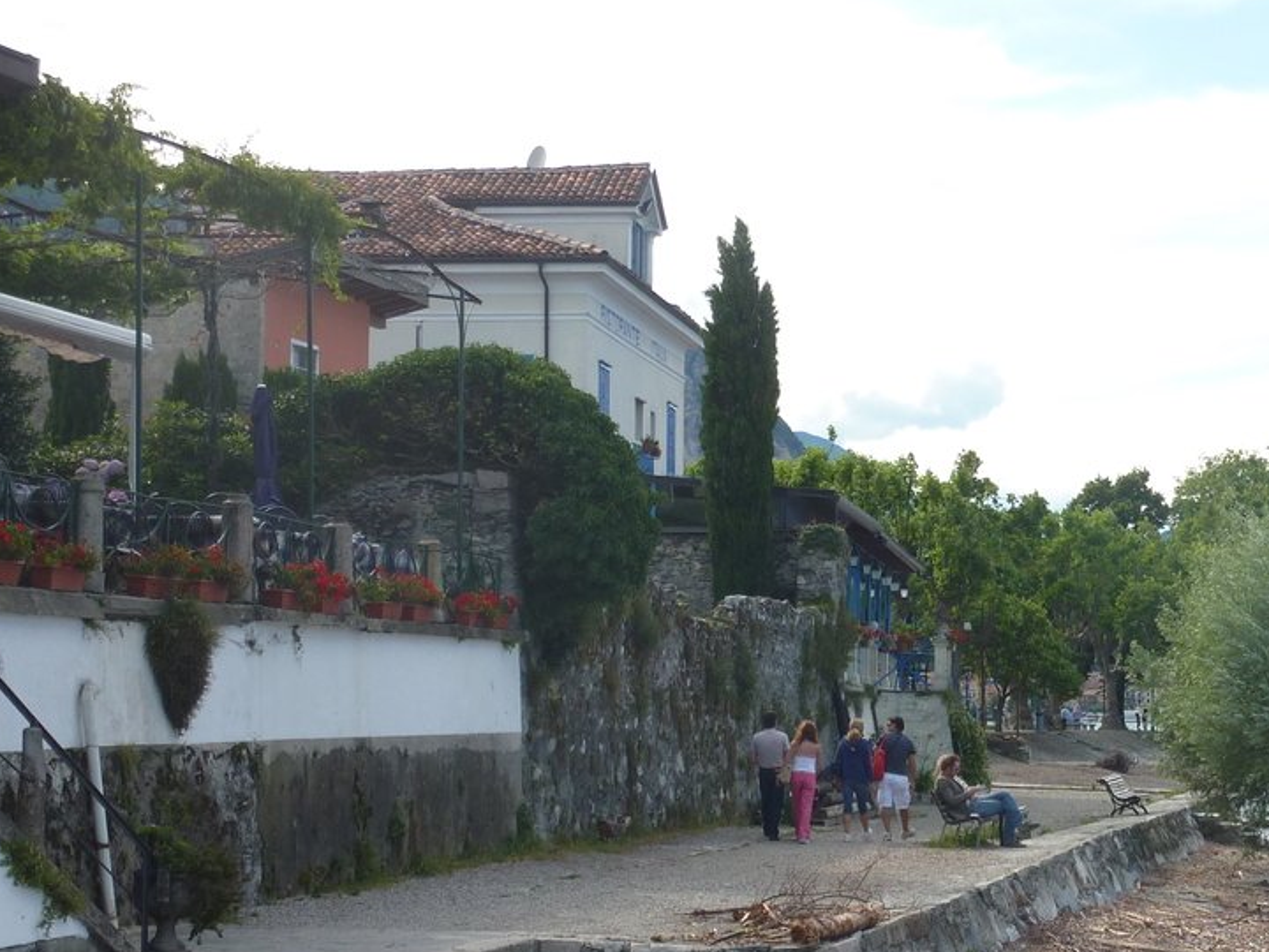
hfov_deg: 24.1
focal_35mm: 80
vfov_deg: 18.4
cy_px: 633
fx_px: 2933
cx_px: 973
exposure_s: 1/400
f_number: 4
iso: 80
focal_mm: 7.9
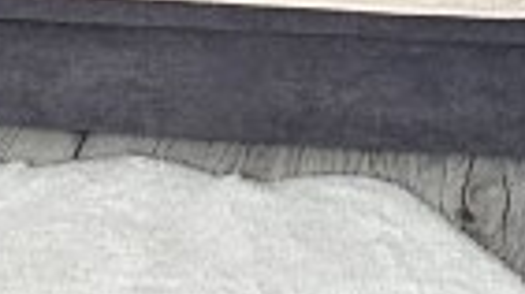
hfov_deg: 20.5
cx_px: 421
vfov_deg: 8.8
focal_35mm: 103
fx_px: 1432
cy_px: -692
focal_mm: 2.2
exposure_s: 1/70.8
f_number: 2.2
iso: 250
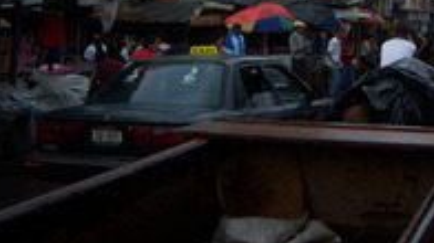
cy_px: -49
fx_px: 840
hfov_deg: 28.4
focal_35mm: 73
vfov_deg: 15.9
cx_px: 347
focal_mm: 7.5
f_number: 2.8
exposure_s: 1/640
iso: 80
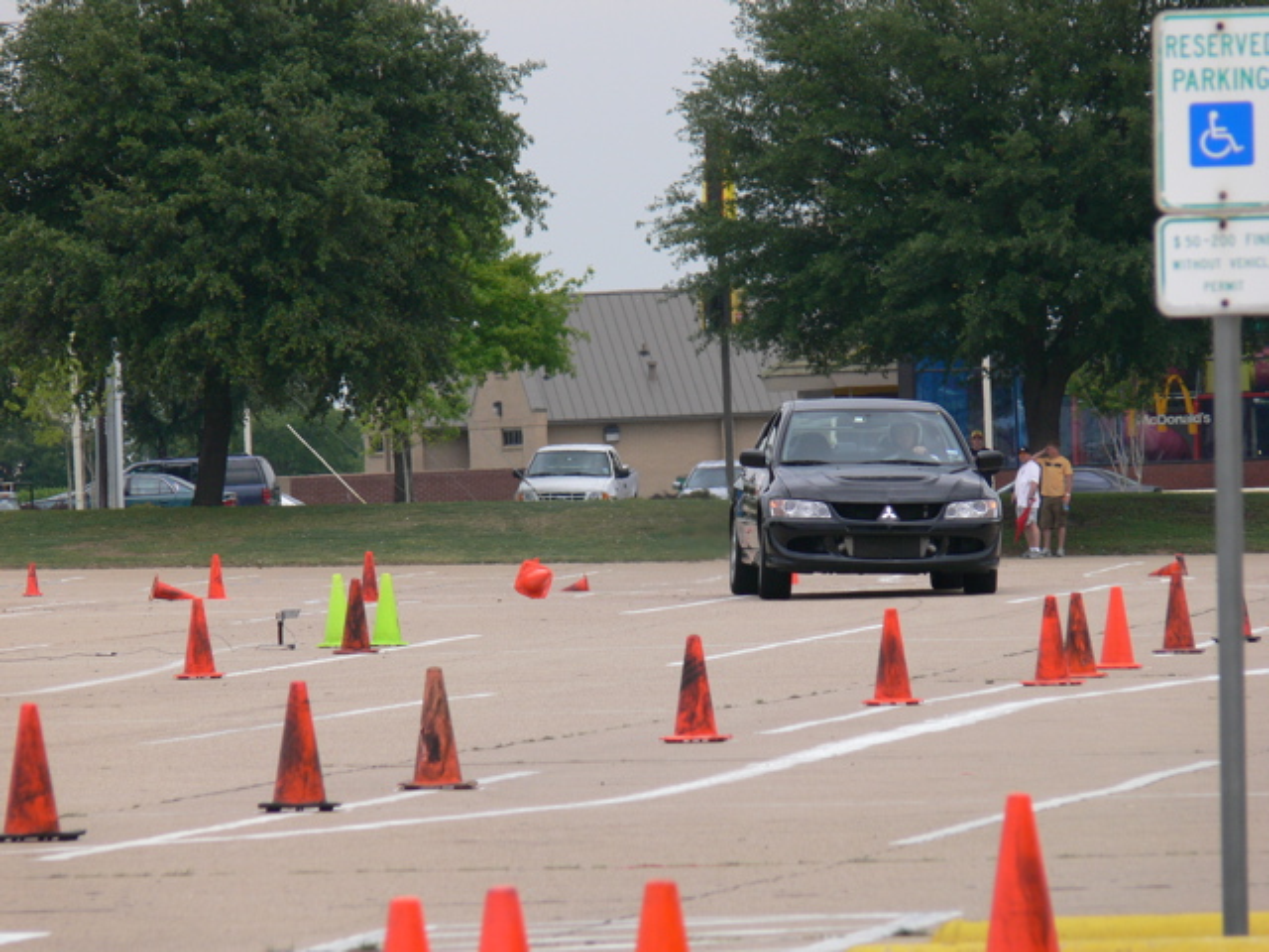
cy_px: 476
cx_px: 634
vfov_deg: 3.7
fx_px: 14847
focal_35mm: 405
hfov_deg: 4.9
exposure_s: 1/640
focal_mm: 85.6
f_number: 5
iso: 100
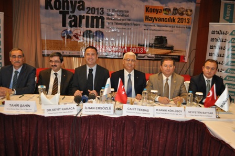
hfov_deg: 57.3
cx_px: 118
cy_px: 78
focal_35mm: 33
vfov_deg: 39.9
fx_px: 215
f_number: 3.8
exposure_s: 1/60
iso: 800
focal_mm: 22
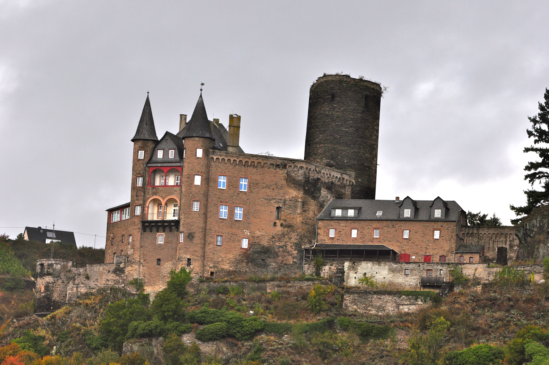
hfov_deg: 8.3
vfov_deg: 5.5
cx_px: 274
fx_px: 3770
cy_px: 182
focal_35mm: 248
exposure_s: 1/1250
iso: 400
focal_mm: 165
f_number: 7.1
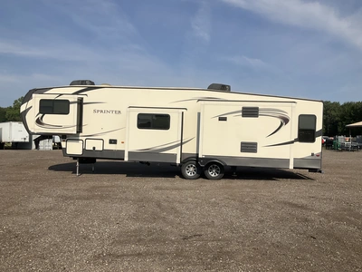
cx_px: 181
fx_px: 303
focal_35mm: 29
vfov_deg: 48.2
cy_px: 136
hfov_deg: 61.7
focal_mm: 3
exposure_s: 1/4065
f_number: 1.8
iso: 25
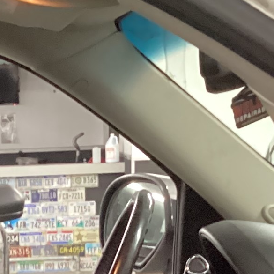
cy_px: 558
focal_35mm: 153
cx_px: 5
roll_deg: +2.2
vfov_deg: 10.4
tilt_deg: -18.8
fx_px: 1370
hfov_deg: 11.3
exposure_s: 1/25
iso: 640
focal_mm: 3.3
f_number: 2.4
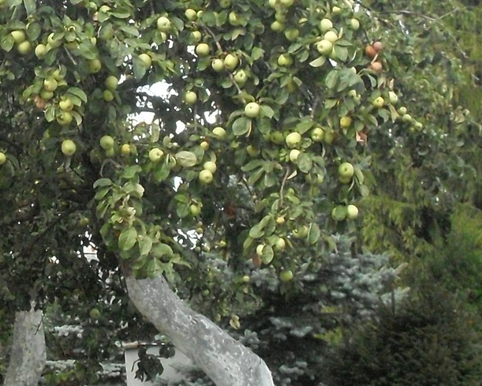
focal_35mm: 87
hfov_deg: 21.3
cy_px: 100
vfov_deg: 17.6
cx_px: 15
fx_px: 1241
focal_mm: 6.3
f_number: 8.4
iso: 400
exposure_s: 1/125
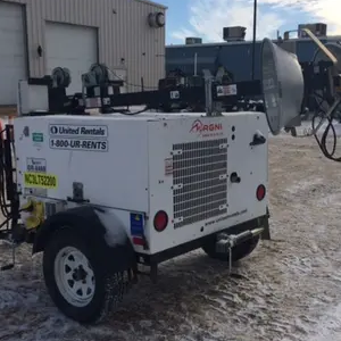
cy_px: 192
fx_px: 524
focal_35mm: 47
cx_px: 176
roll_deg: +1.3
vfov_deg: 36.0
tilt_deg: -10.3
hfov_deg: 36.1
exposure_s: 1/3425
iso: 32
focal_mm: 4.15
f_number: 2.2
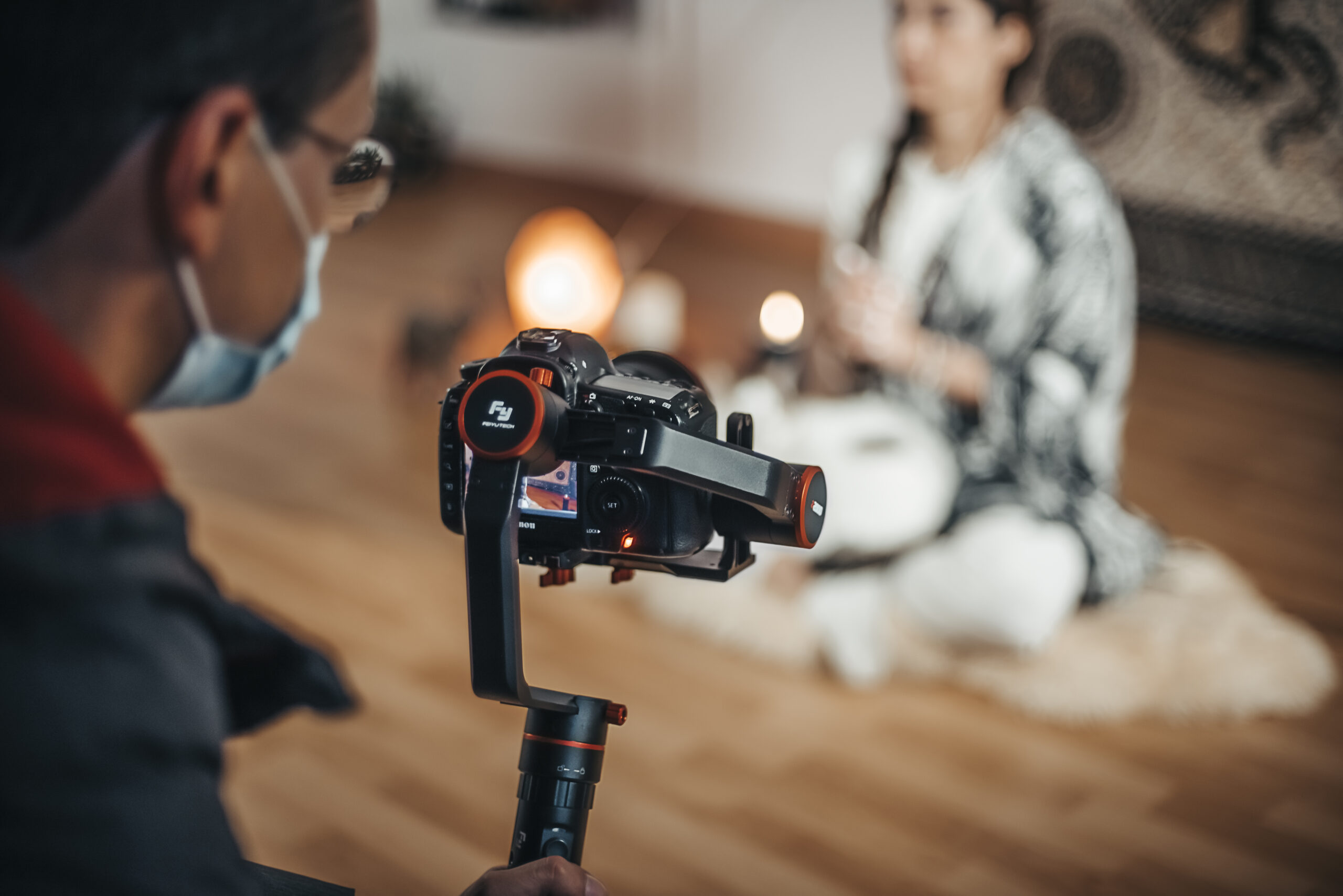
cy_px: 448
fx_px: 1866
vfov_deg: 27.0
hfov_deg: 39.6
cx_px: 672
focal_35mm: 50
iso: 250
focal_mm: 50
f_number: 1.6
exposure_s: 1/125
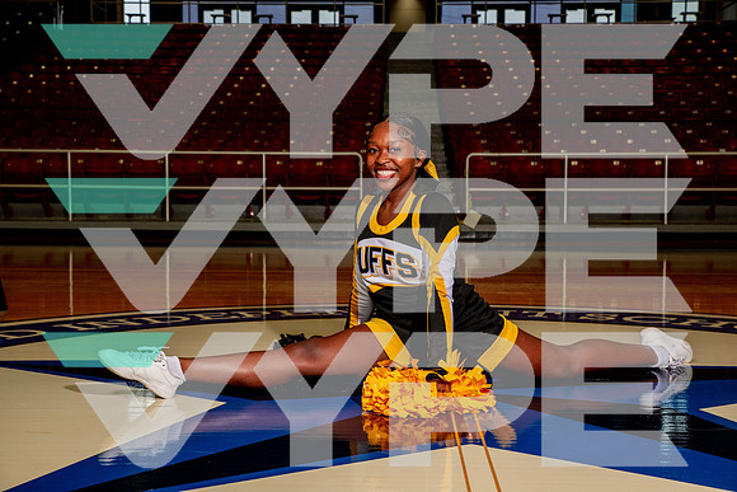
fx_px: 1126
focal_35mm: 55
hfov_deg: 36.2
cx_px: 368
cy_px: 246
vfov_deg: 24.6
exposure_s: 1/320
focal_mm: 55
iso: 800
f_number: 7.1
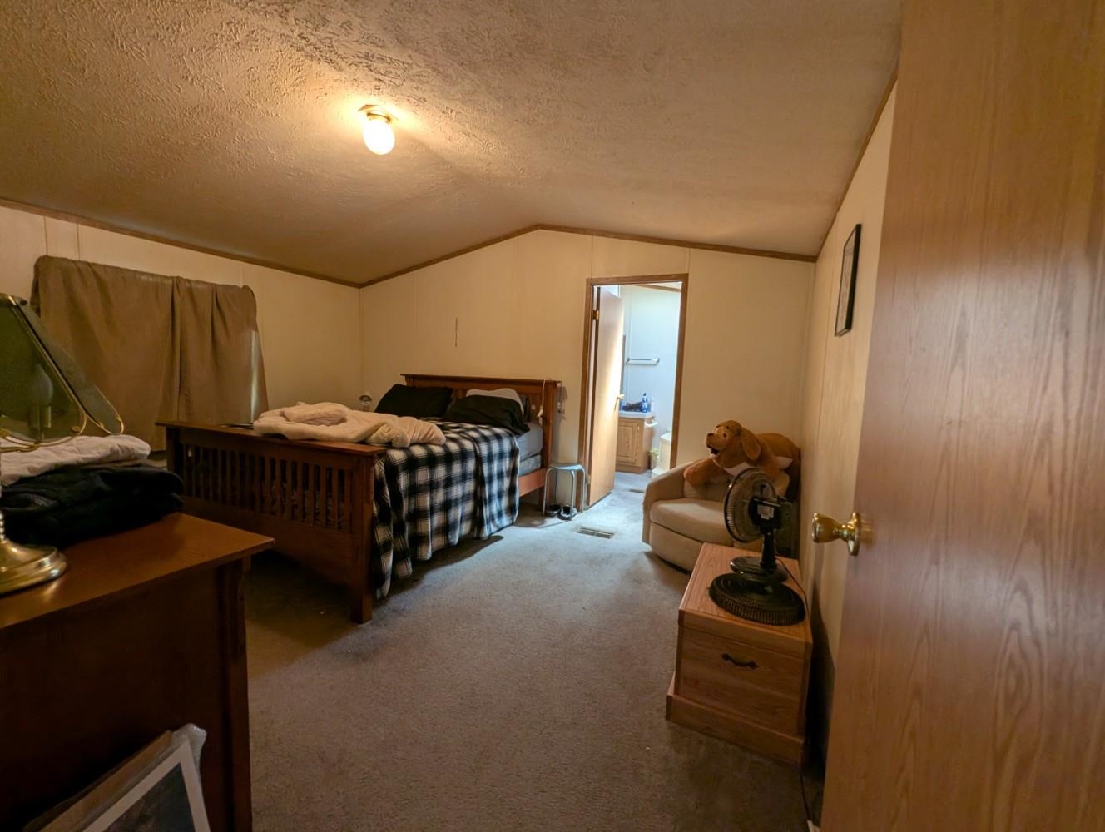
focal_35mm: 13
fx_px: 416
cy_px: 416
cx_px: 552
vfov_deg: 90.1
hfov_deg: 106.1
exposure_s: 1/30
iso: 90
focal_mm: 1.95
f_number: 2.2
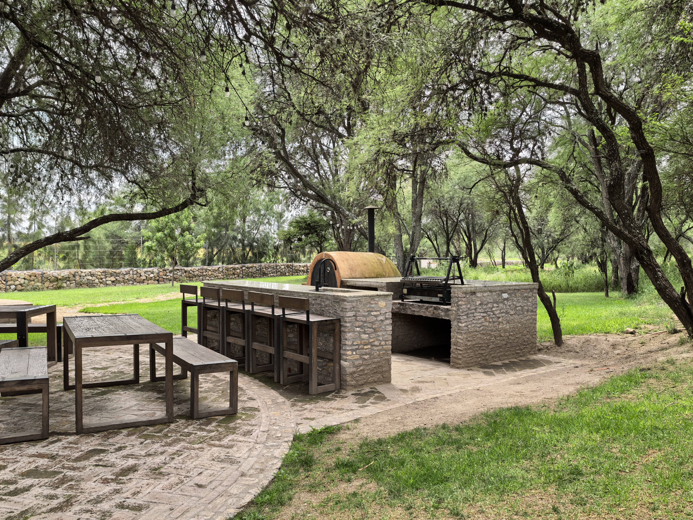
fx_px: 541
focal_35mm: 27
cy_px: 260
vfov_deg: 51.4
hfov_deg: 65.3
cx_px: 346
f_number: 2
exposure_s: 1/989
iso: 50
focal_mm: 8.5
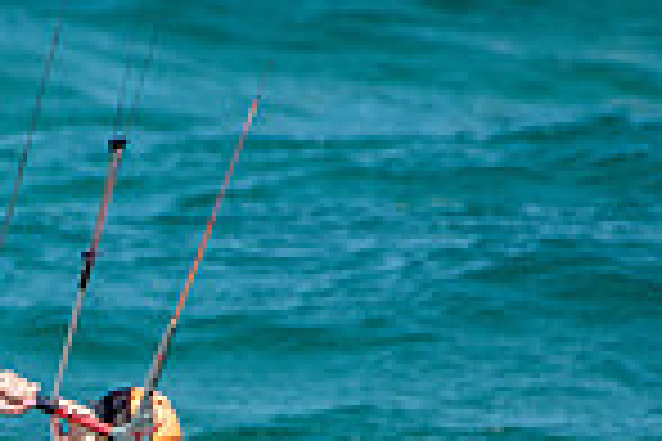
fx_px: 36315
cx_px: -135
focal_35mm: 1975
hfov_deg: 1.0
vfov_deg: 0.7
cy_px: 821
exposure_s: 1/2500
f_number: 5.6
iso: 360
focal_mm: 500
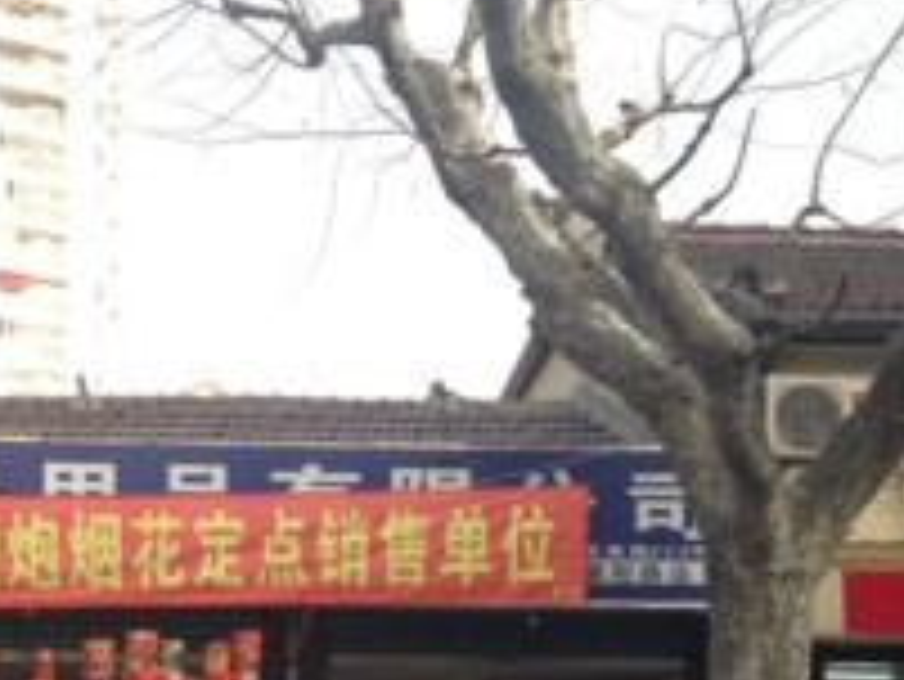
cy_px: 617
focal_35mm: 74
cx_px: 54
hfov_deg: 25.3
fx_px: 1934
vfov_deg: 19.5
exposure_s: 1/186
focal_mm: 4.13
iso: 50
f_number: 2.4
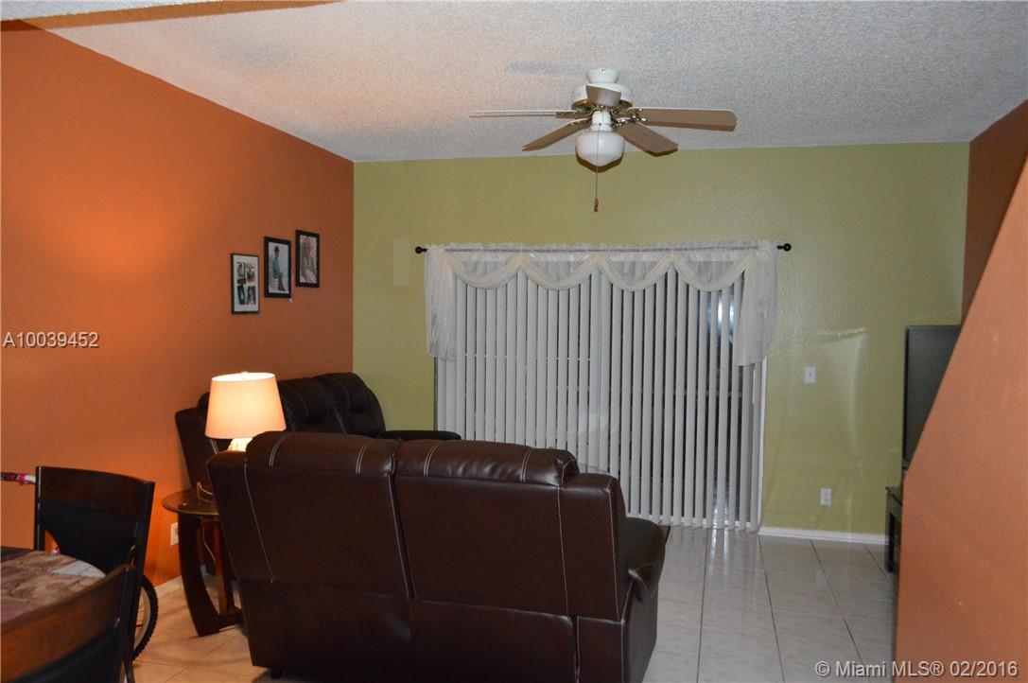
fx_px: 770
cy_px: 342
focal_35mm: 27
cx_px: 514
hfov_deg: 67.4
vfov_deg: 47.8
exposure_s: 1/60
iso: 3200
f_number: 3.5
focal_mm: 18
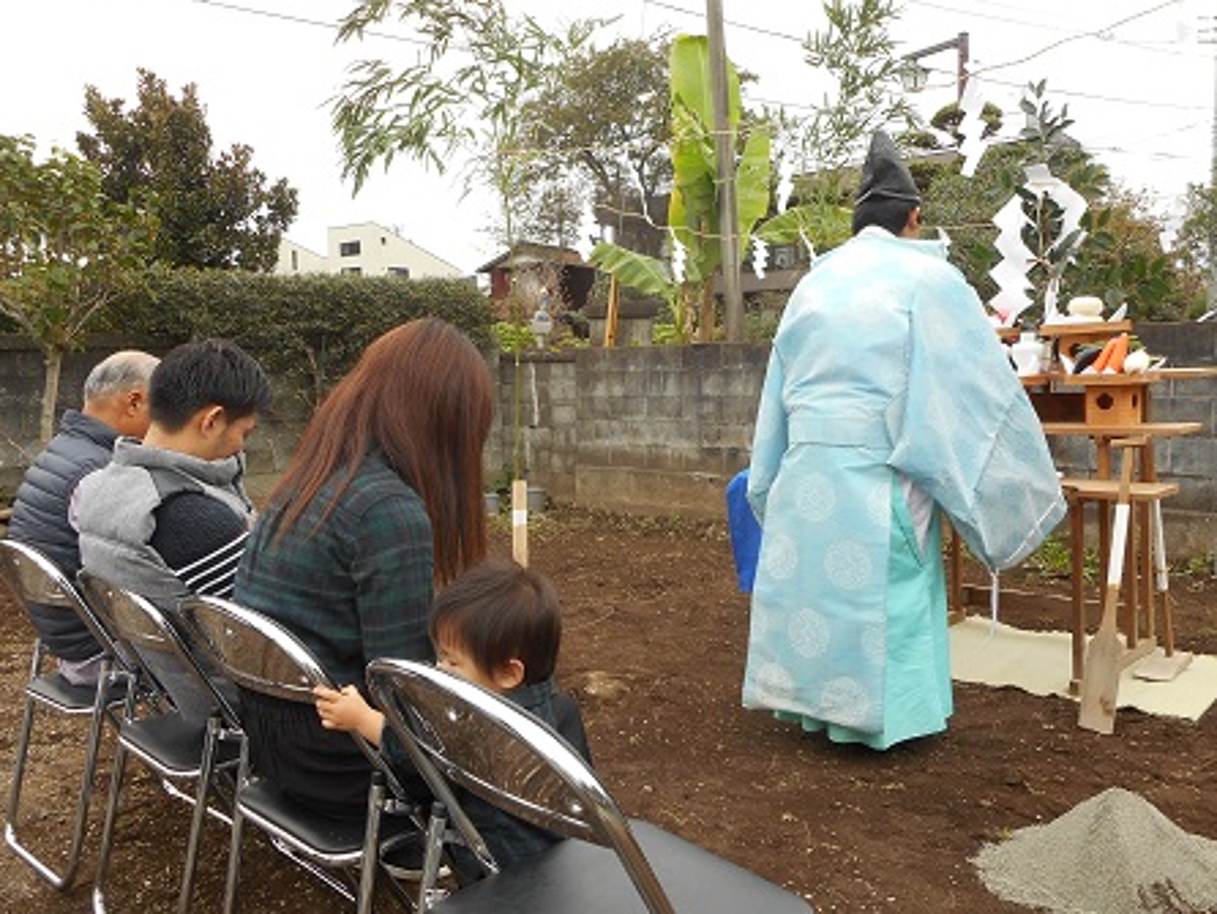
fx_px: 985
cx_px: 565
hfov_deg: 63.3
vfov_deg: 49.8
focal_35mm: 28
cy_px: 449
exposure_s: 1/80
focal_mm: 4.5
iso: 80
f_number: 3.7
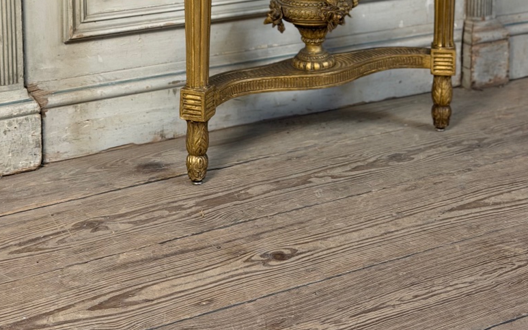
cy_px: -79
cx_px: 288
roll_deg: +1.5
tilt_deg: -9.0
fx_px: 1137
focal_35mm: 79
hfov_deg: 26.1
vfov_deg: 15.8
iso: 200
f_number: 1.78
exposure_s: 1/50
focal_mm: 6.76
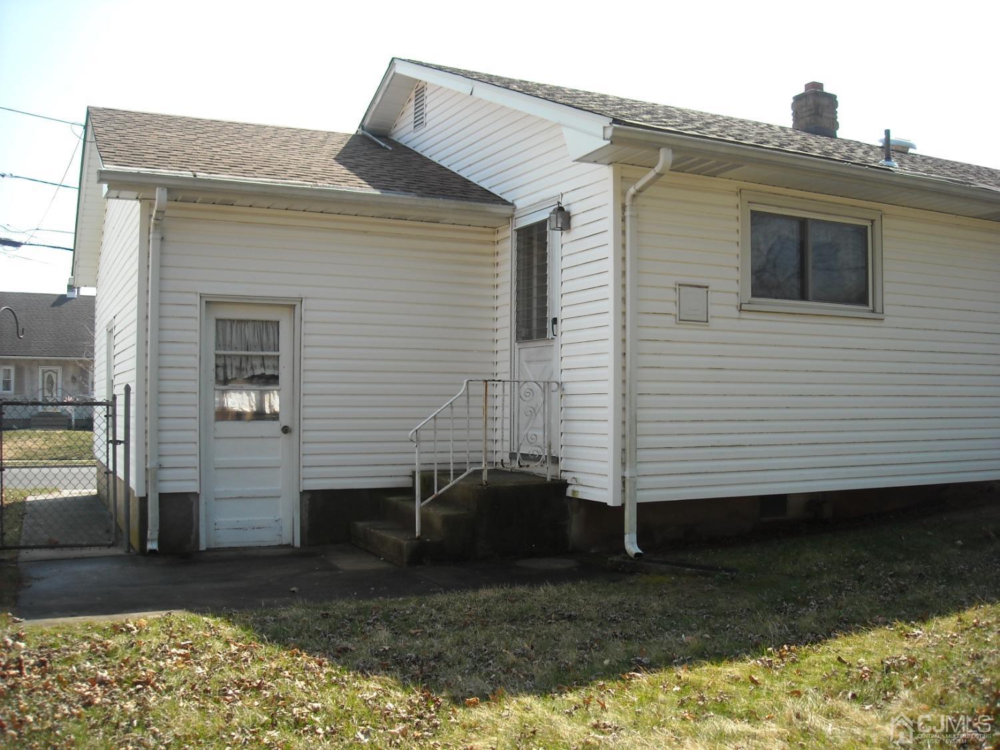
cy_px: 375
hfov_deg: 52.6
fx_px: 1011
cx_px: 500
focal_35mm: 35
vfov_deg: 40.7
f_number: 2.8
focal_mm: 5.7
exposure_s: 1/438
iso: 64
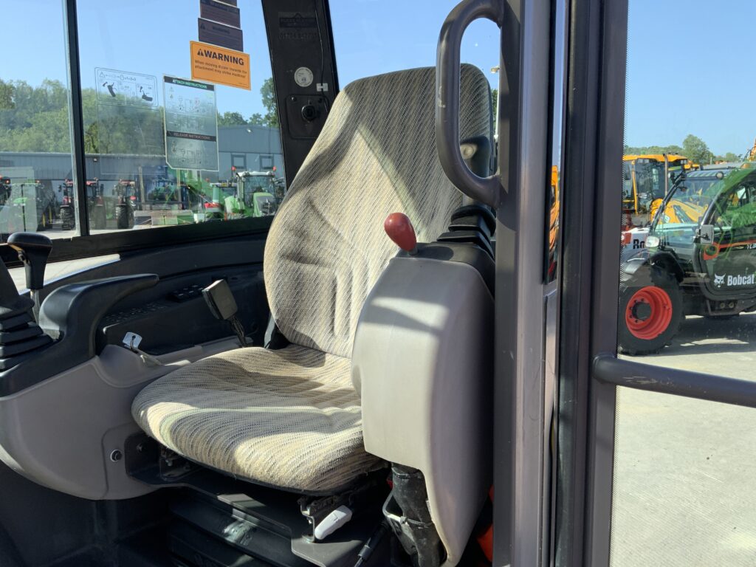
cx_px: 378
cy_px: 284
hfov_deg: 61.7
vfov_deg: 48.2
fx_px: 633
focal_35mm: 29
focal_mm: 3
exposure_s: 1/642
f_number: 1.8
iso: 16
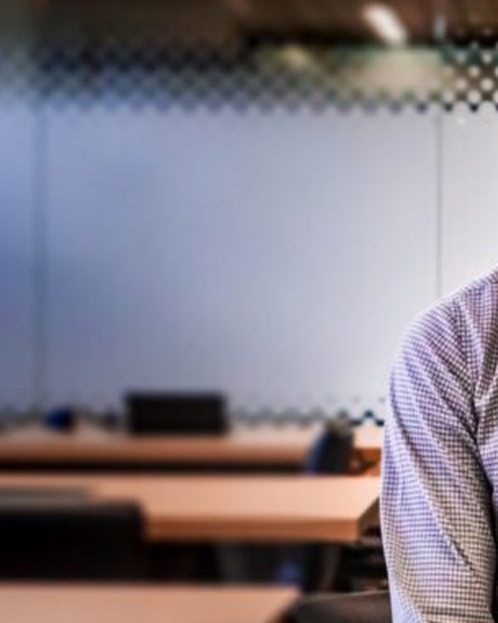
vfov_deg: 8.5
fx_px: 4164
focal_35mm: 226
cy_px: 507
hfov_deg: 6.8
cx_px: 567
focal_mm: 43
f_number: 5.6
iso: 1600
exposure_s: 1/500
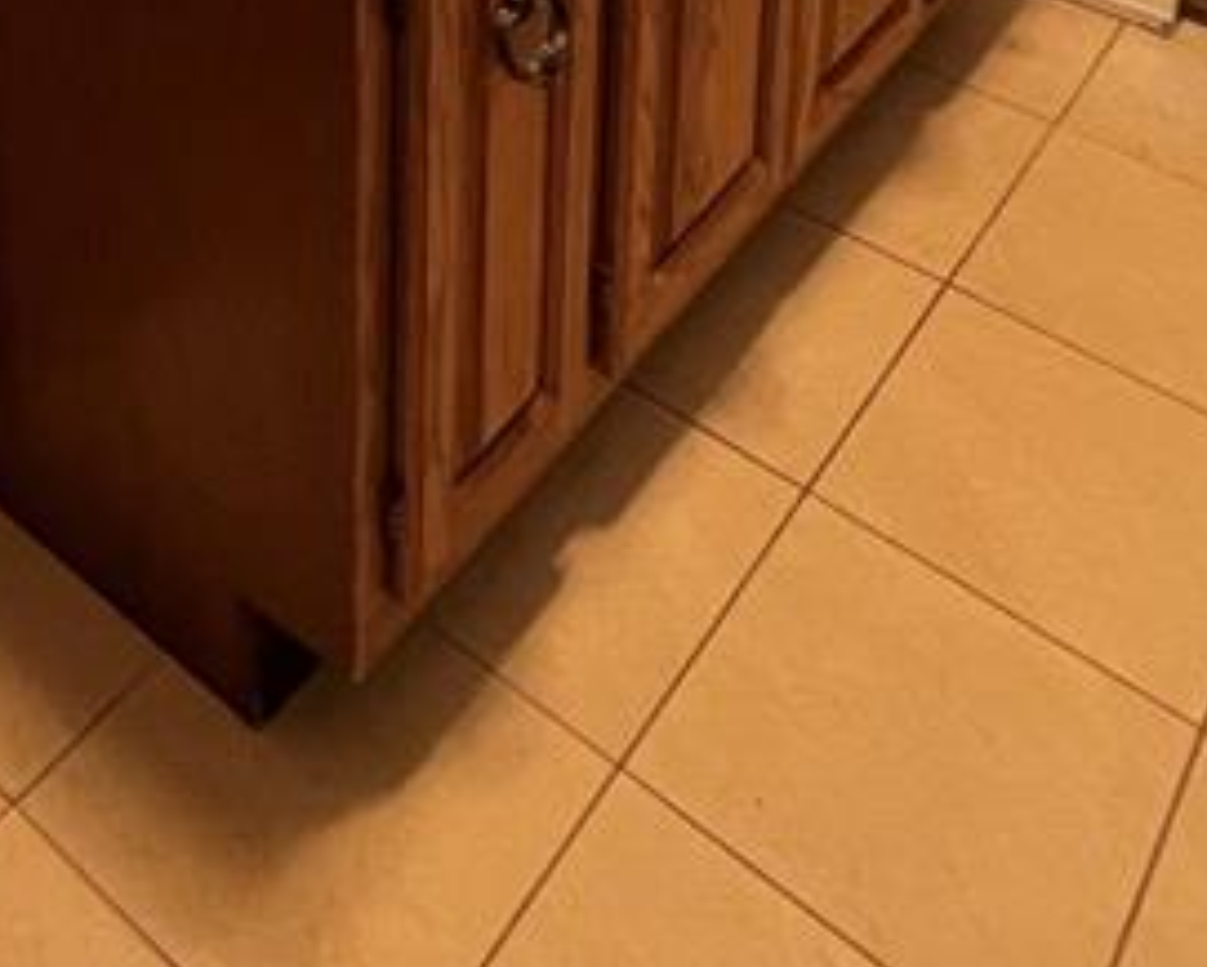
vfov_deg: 22.4
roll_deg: +0.6
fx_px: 1715
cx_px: 227
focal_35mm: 48
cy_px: -664
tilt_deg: -13.6
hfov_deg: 37.3
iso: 250
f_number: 1.8
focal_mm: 1.57
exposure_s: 1/60
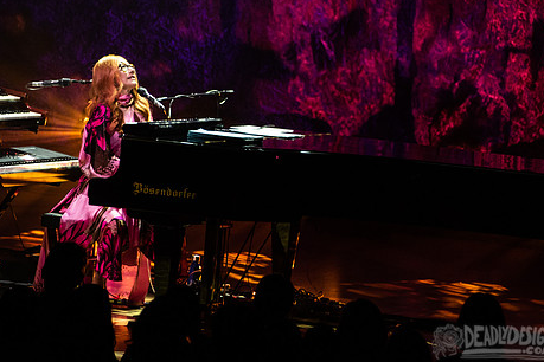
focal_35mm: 373
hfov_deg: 5.5
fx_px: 5636
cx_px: 365
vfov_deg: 3.7
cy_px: 55
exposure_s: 1/320
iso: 2000
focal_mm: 200
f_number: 3.2
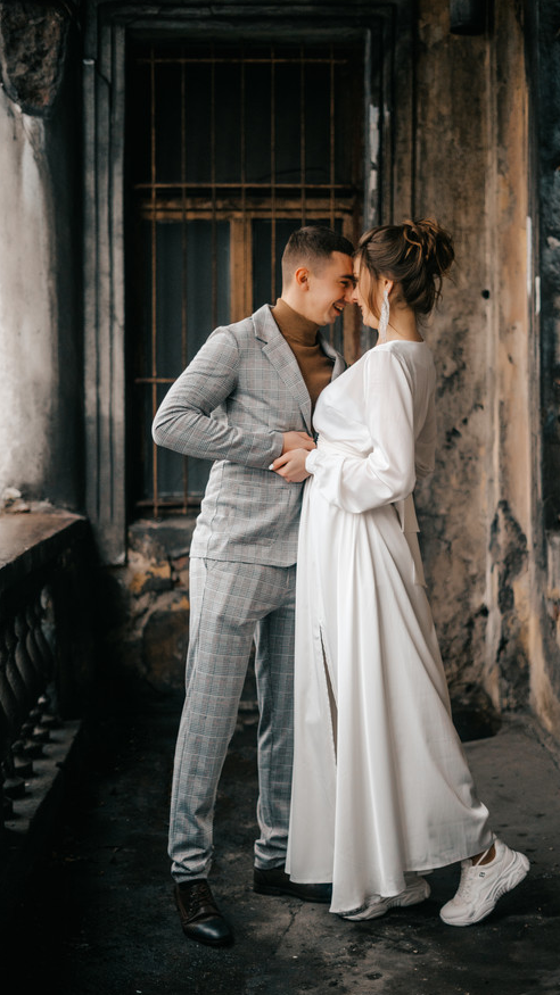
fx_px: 1400
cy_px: 501
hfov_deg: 22.6
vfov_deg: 39.2
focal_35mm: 53
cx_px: 333
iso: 640
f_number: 1.8
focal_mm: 50
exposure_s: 1/200
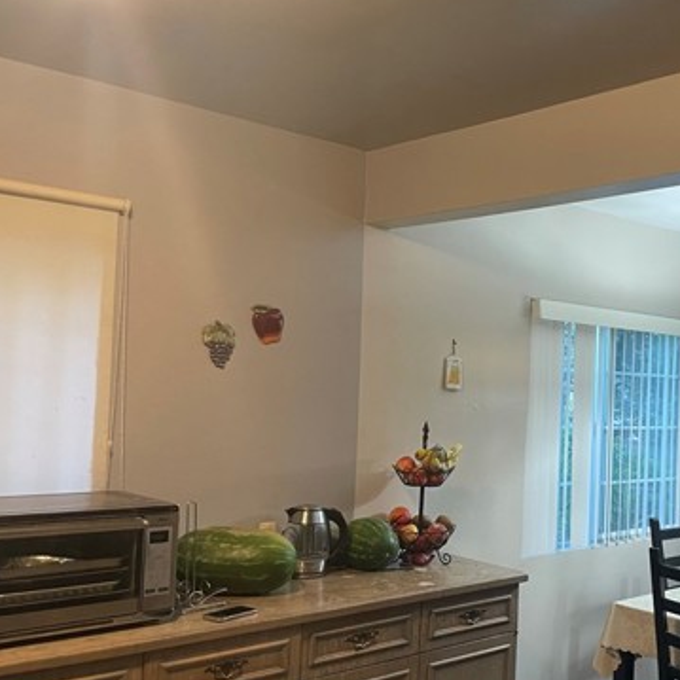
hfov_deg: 39.8
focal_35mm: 41
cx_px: 508
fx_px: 911
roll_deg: -1.9
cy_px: 367
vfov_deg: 40.9
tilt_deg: +0.1
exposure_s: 1/60
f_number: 1.6
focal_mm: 4.2
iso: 320
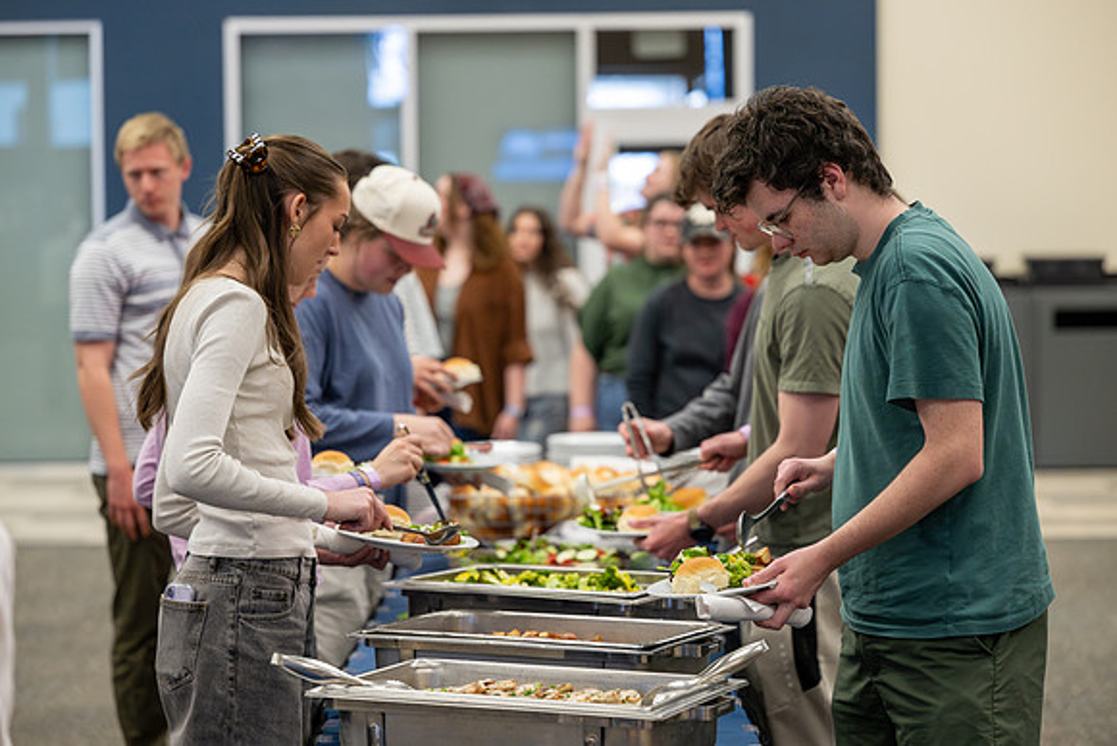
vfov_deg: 14.4
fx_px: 2948
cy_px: 373
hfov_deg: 21.5
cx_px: 558
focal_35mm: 95
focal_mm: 95
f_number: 2.8
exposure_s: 1/250
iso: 2500
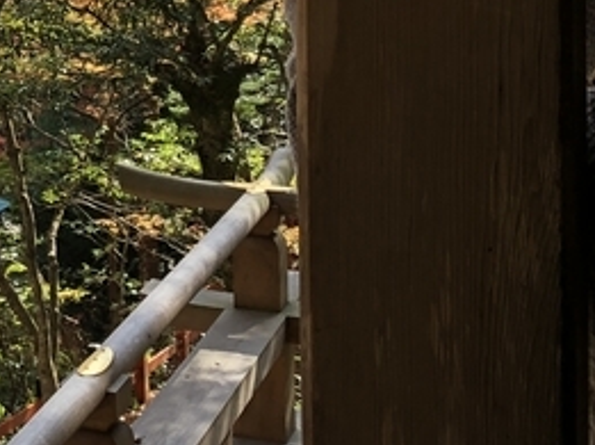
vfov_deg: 13.0
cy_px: -130
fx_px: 1888
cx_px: -524
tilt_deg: -2.0
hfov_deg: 15.1
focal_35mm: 110
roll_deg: +2.0
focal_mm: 4
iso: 20
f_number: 1.8
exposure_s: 1/232
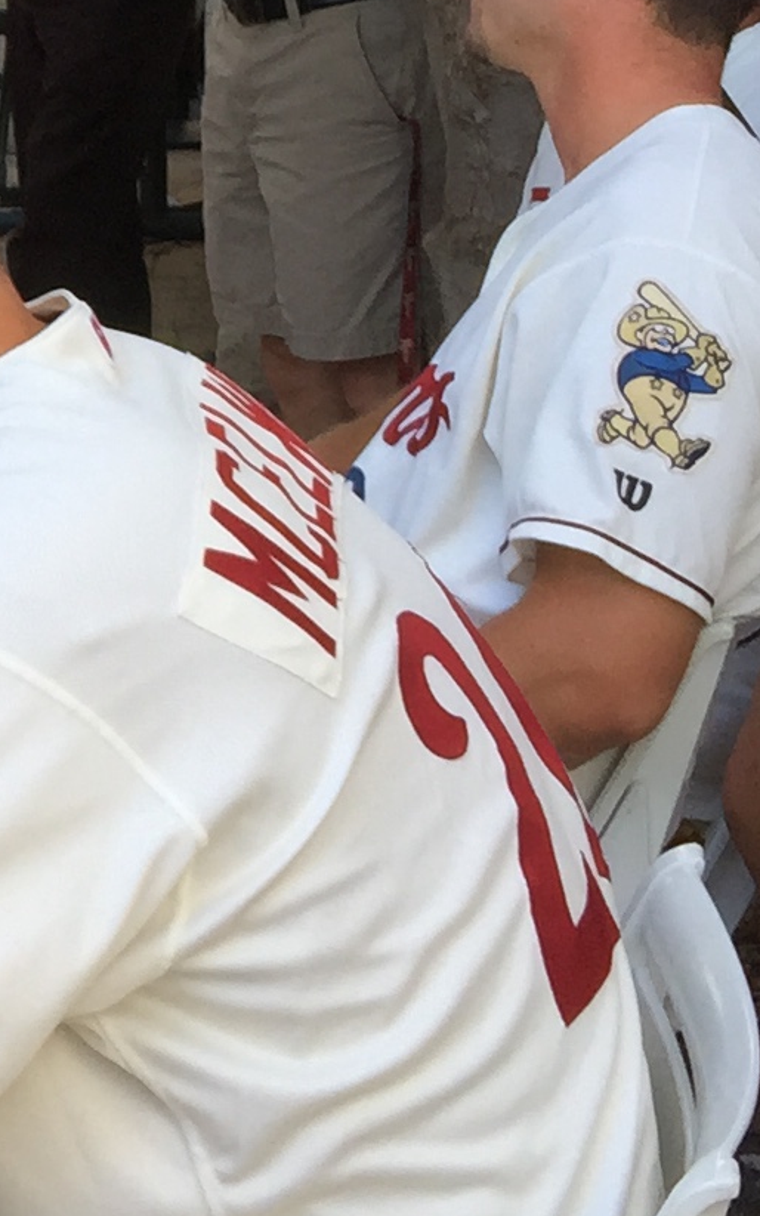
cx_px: -645
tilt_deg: -5.9
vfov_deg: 16.8
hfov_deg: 10.1
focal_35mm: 122
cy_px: 61
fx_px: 4042
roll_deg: -0.3
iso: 32
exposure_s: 1/324
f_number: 2.2
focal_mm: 4.15
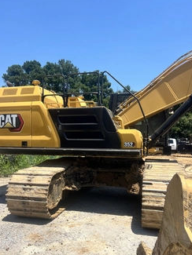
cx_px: 91
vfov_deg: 56.6
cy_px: 147
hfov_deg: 44.2
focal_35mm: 32
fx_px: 236
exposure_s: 1/3968
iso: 50
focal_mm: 5.7
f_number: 1.5
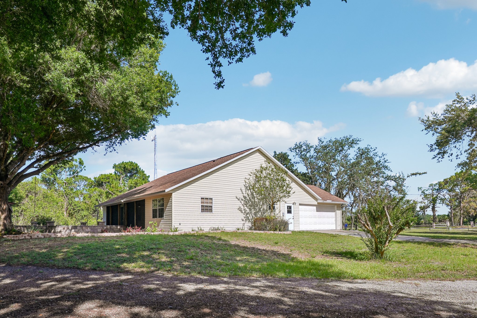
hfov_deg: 81.2
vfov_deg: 59.5
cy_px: 159
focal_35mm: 21
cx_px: 238
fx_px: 278
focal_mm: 14
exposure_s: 1/250
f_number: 8
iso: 50
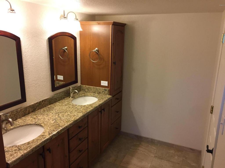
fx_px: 188
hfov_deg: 61.7
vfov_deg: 48.2
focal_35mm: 29
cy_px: 84
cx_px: 112
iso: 40
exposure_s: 1/30
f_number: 2.2
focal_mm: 4.15
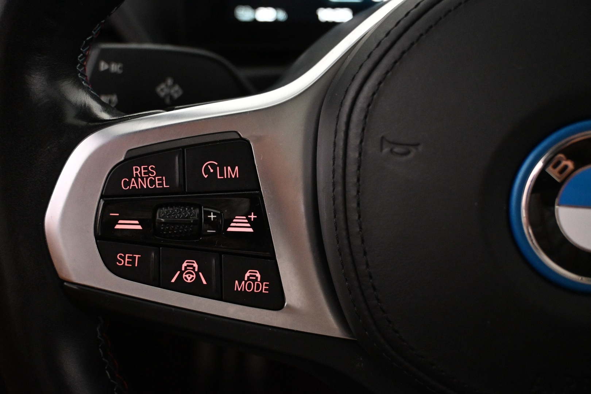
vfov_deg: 31.9
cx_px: 296
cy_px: 197
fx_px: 689
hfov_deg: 46.4
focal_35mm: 42
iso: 4000
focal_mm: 28
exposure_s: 1/50
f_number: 4.5
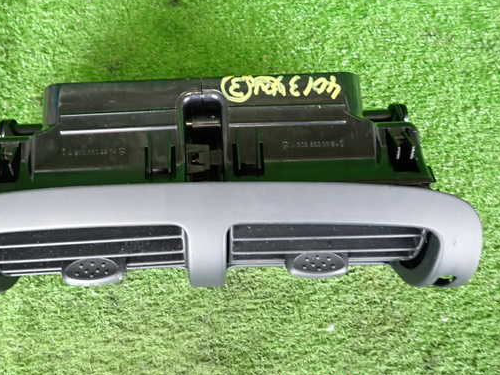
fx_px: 433
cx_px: 211
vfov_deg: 46.8
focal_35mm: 30
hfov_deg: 59.7
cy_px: 180
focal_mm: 4.5
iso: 250
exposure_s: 1/30
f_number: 2
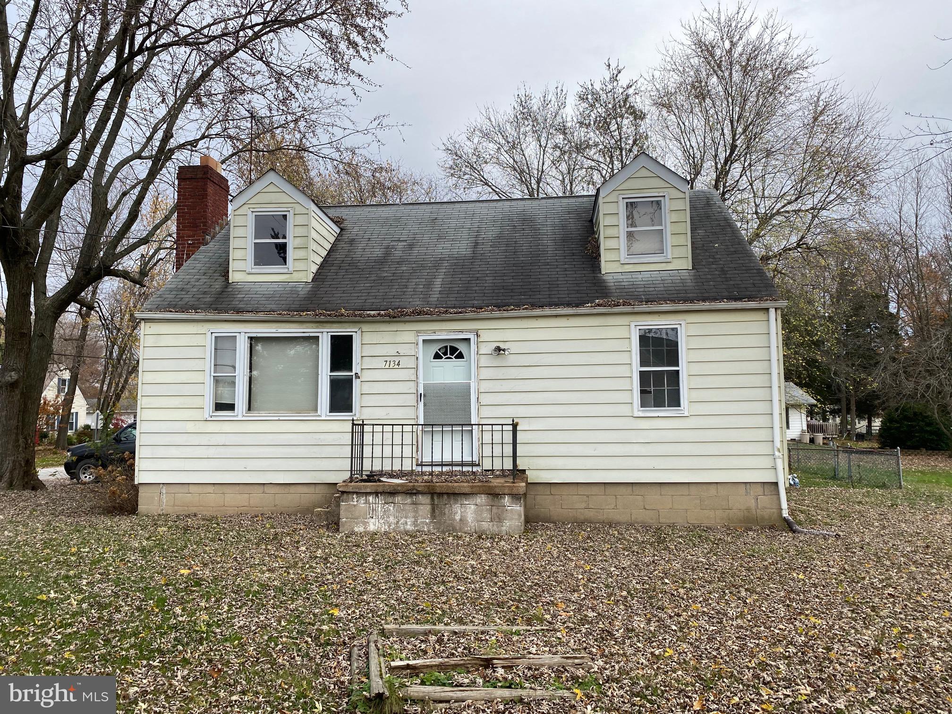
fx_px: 715
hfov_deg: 67.3
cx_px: 476
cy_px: 357
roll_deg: -0.1
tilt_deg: +5.8
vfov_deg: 53.1
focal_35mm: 26
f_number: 1.8
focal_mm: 4.25
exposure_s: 1/715
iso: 32
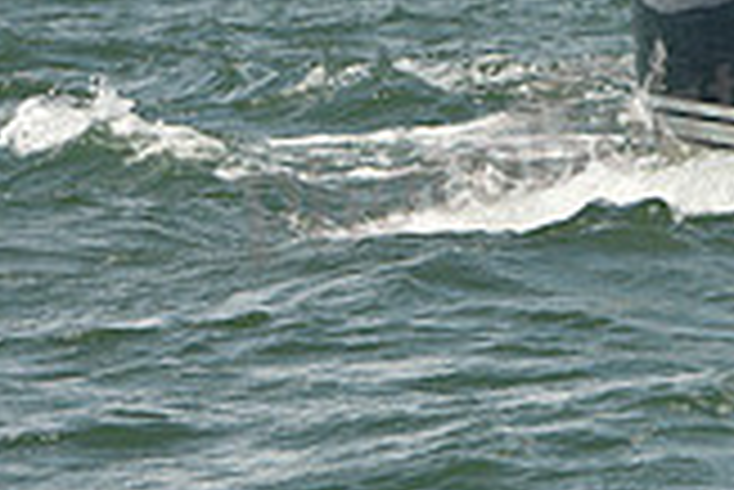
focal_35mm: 586
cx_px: 1108
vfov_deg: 2.3
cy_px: -146
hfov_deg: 3.5
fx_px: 11958
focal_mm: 165
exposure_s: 1/800
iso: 320
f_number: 11
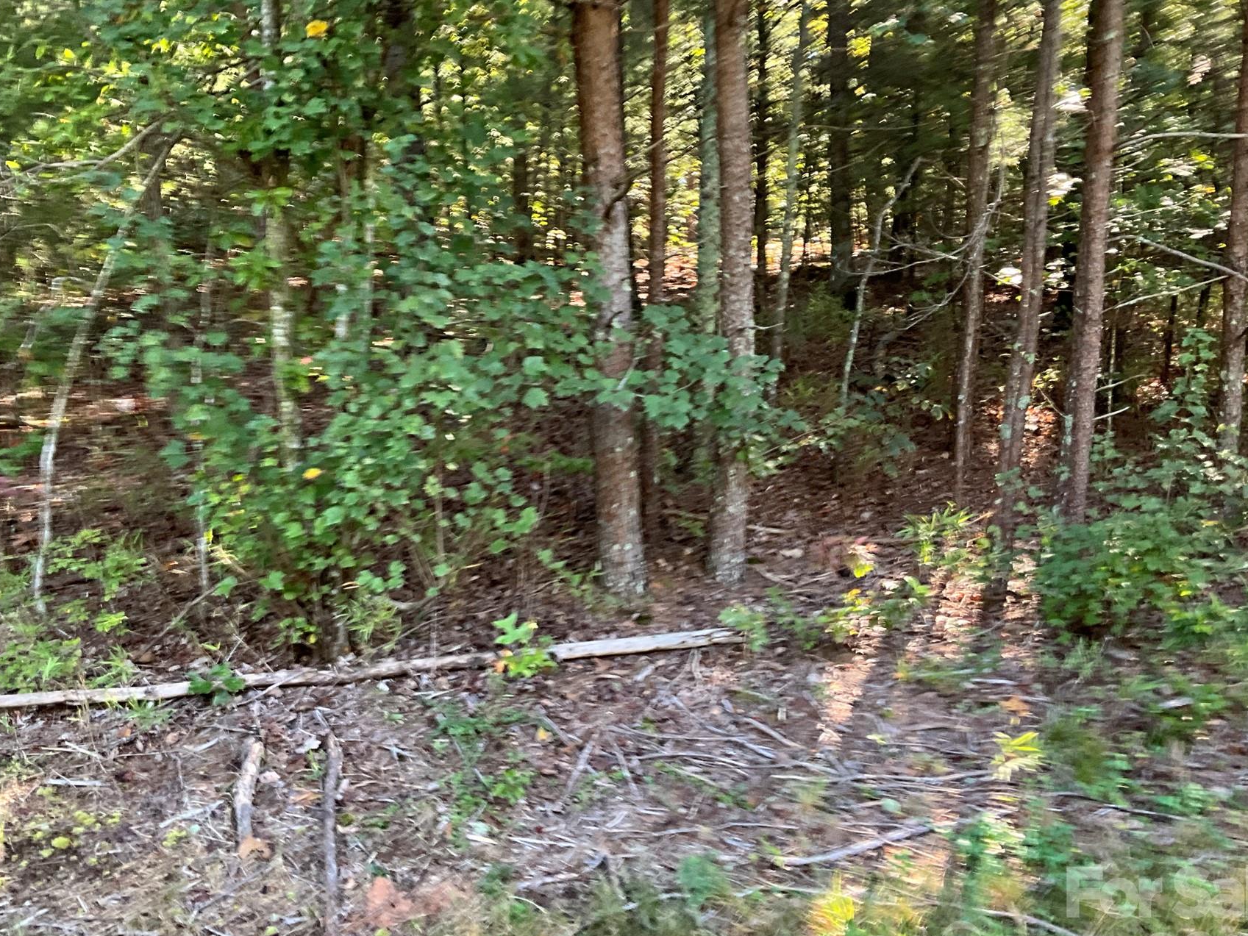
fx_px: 1262
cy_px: 446
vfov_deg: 40.7
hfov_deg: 52.5
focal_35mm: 35
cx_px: 548
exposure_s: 1/80
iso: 64
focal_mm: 3
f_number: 1.8
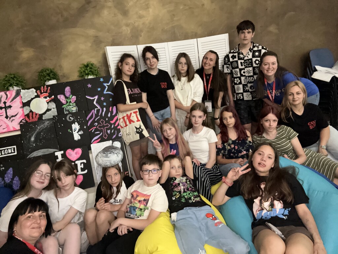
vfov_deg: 58.9
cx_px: 169
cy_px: 127
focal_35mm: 23
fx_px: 225
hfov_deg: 73.9
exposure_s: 1/24
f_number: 1.9
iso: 640
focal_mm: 2.69
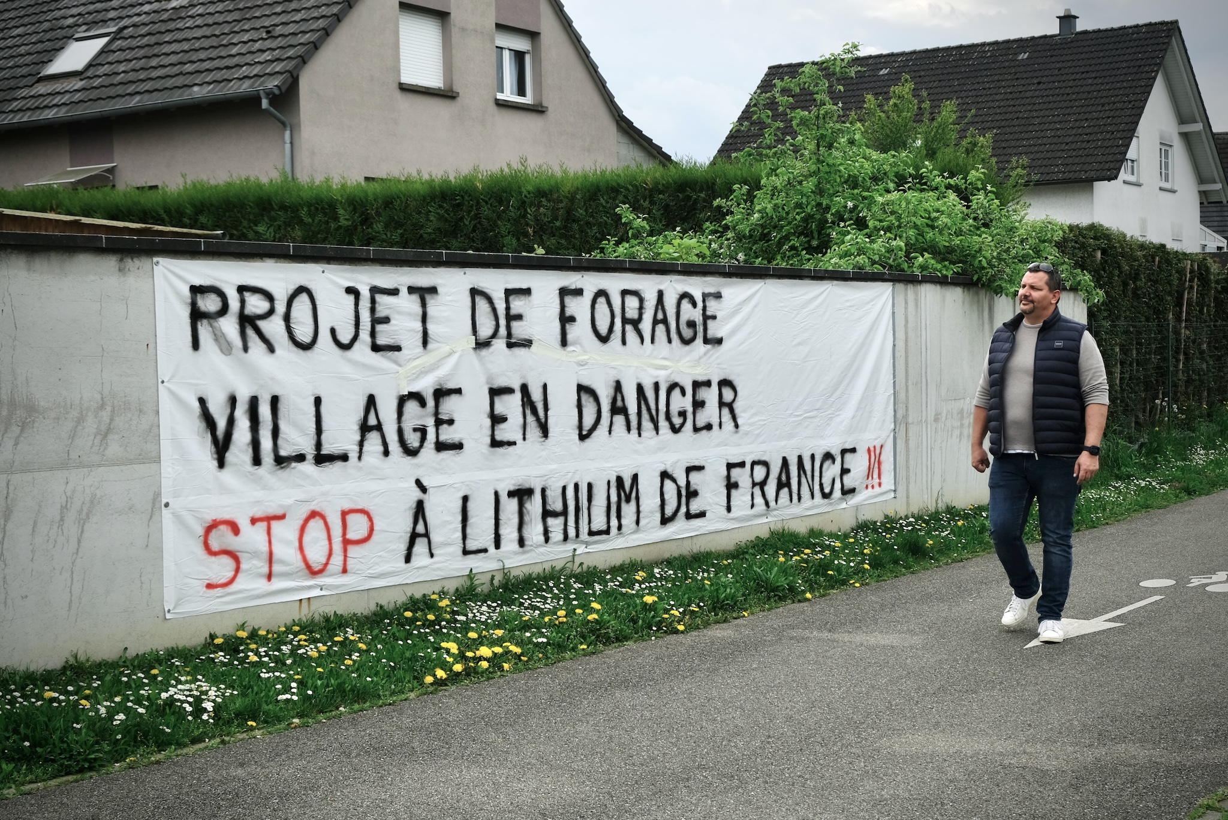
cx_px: 614
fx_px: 1433
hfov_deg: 46.4
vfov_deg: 31.9
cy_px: 410
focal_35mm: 42
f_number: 4.5
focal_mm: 27.7
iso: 200
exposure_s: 1/1100
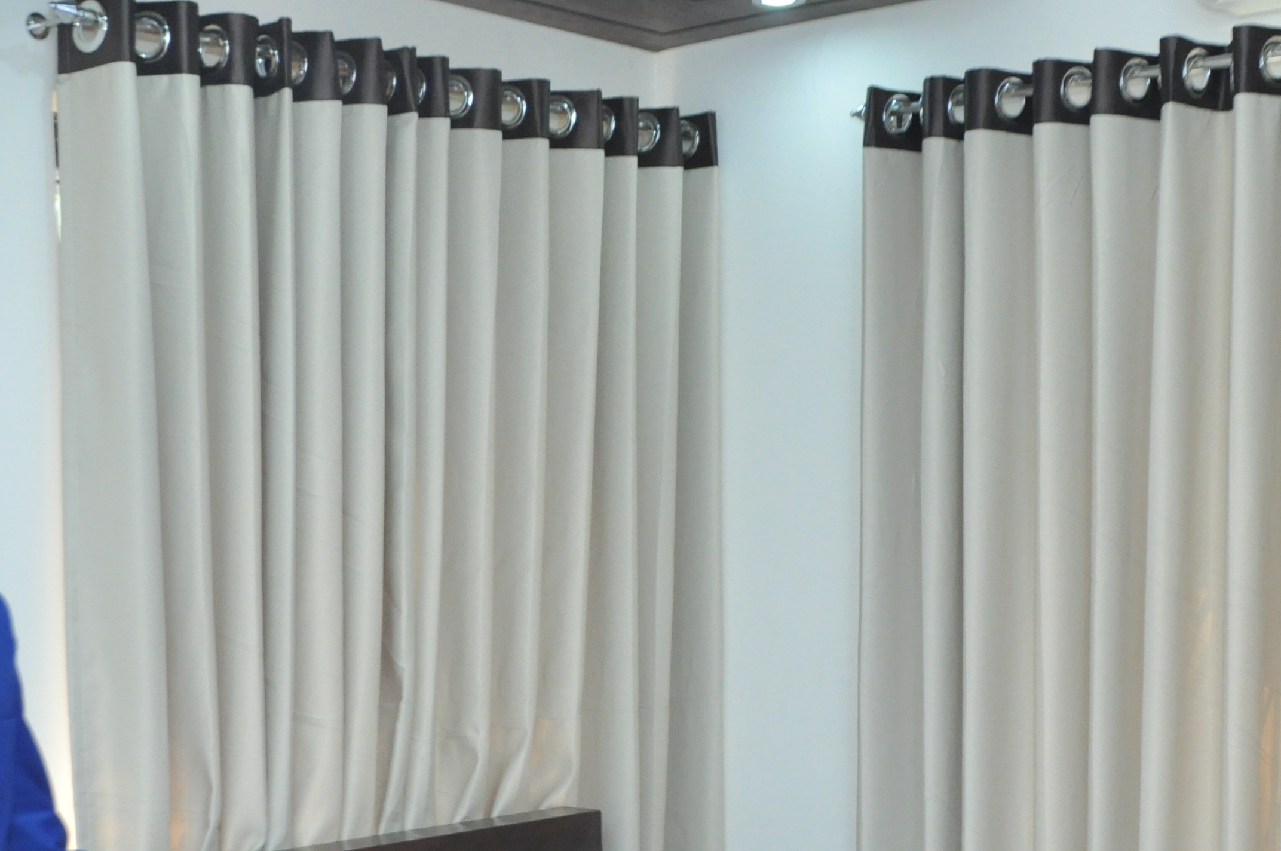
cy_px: 850
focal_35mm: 63
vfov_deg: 20.8
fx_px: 2239
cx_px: 633
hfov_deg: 31.9
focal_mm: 21
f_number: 4.5
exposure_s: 1/100
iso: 1250
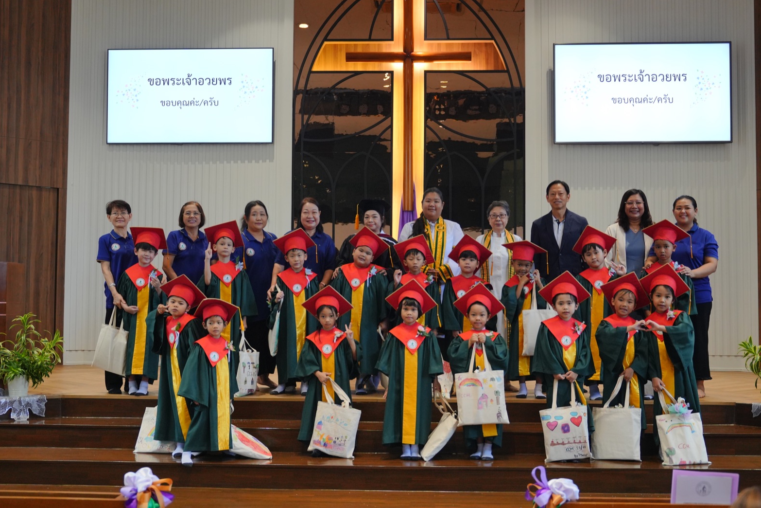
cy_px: 251
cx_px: 387
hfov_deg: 40.7
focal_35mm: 49
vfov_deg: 27.8
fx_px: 1026
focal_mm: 31.7
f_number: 2.8
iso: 800
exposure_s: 1/125
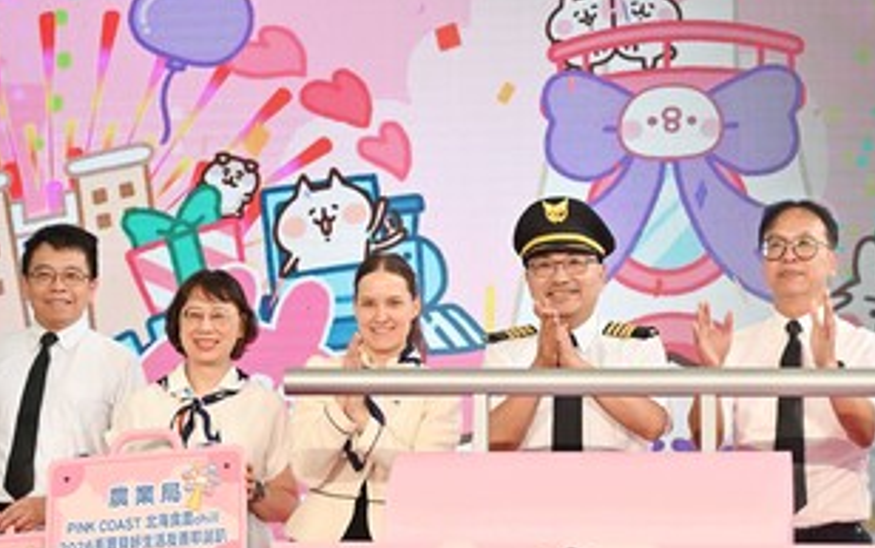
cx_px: 557
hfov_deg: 24.0
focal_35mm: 86
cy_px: 302
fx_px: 2052
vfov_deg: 15.2
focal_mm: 65
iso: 720
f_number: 4
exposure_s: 1/100
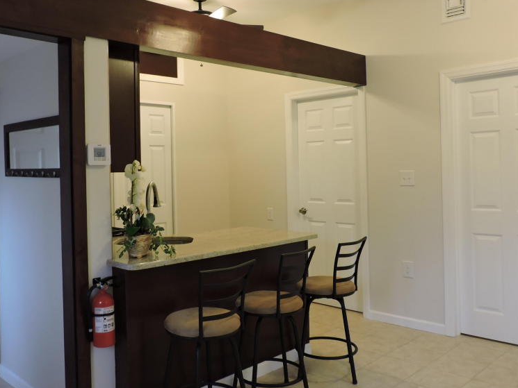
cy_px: 172
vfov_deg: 42.9
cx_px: 232
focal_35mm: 33
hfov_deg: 55.2
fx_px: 494
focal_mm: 4.3
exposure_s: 1/30
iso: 220
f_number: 3
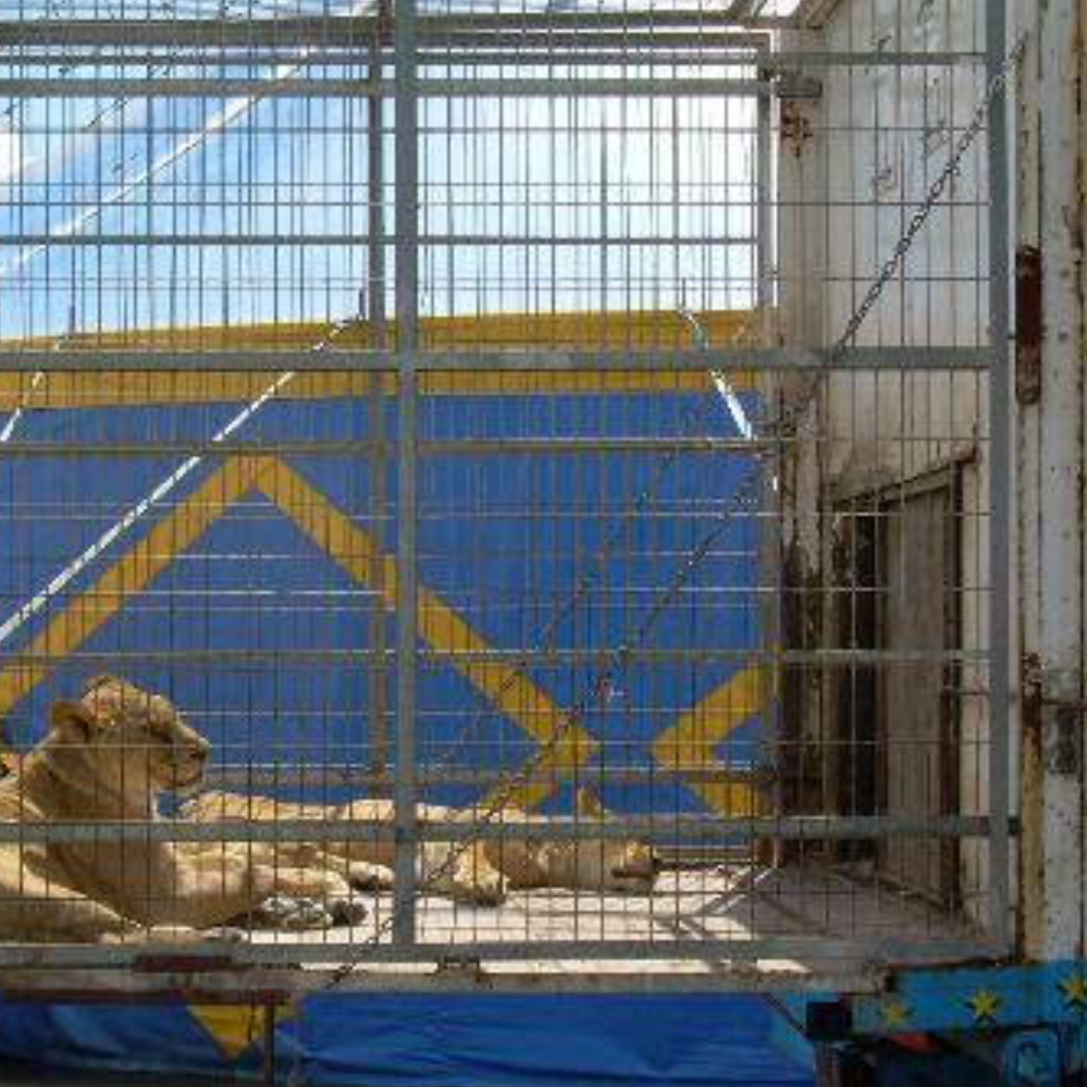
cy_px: 545
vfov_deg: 21.1
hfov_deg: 21.1
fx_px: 2913
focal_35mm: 82
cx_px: 421
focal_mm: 11.8
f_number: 6.1
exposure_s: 1/250
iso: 50
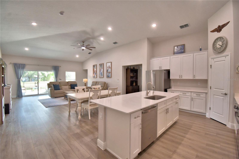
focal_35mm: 15
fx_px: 100
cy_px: 80
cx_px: 120
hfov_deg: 100.4
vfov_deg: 77.3
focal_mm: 10
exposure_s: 1/80
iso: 400
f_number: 4.5
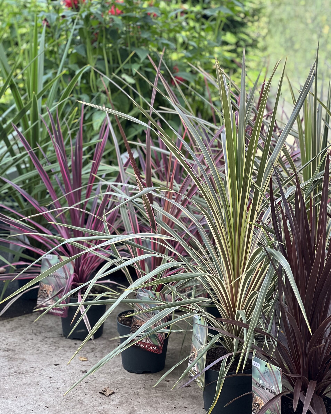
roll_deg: -1.8
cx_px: 167
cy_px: 220
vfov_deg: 23.6
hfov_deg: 18.9
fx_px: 992
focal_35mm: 81
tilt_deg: -14.0
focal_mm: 9
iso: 64
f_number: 2.8
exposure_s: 1/121
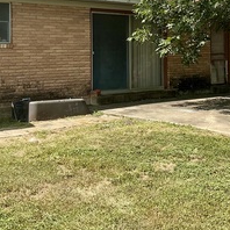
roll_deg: -0.5
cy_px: 41
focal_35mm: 60
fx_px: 451
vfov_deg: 27.9
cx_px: 164
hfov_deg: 28.3
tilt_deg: +1.6
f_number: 1.8
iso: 25
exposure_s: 1/1451
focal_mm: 3
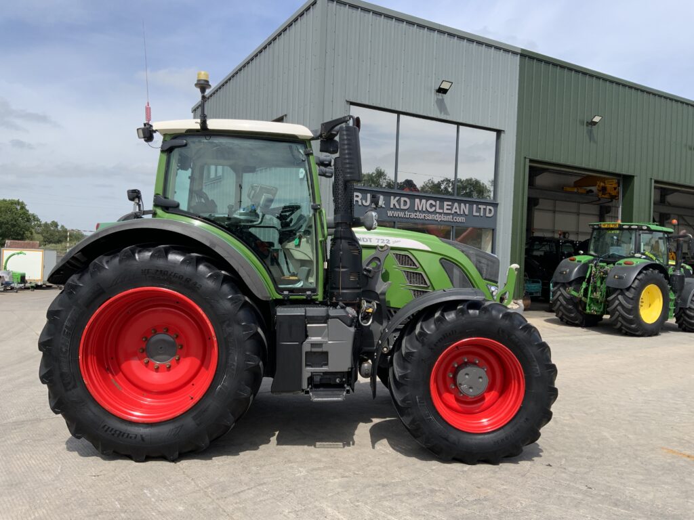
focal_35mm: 29
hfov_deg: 61.7
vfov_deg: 48.2
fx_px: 581
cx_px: 347
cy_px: 260
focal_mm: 3
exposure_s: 1/1451
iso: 16
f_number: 1.8
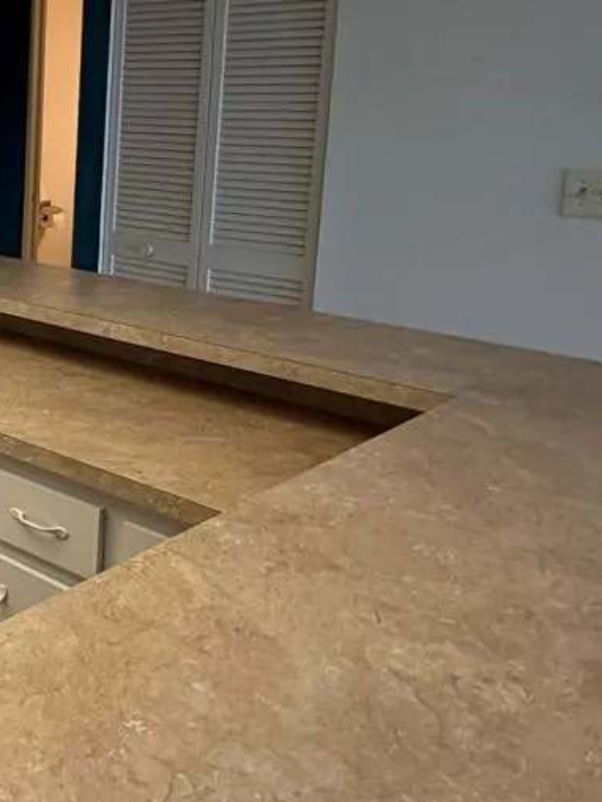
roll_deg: +2.1
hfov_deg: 25.7
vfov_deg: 42.0
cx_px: -273
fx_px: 1020
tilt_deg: -7.3
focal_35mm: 44
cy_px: 230
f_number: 2.2
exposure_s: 1/120
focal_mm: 2.22
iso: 125
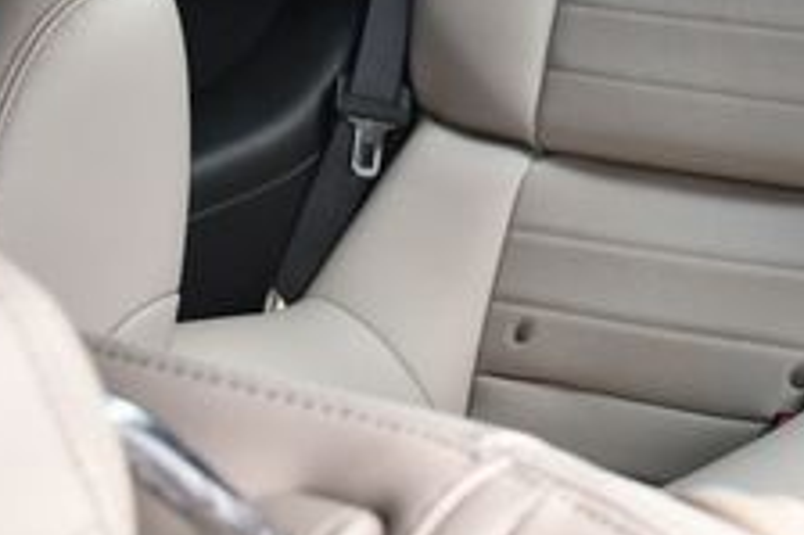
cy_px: 86
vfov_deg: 13.2
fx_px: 2299
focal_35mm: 103
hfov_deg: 18.3
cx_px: 1095
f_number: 3.5
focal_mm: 18
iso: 400
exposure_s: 1/250
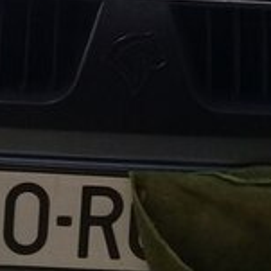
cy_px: -58
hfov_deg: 14.5
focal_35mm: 120
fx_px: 1063
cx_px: 144
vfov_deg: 14.1
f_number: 2.2
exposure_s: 1/1495
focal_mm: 3.3
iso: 50
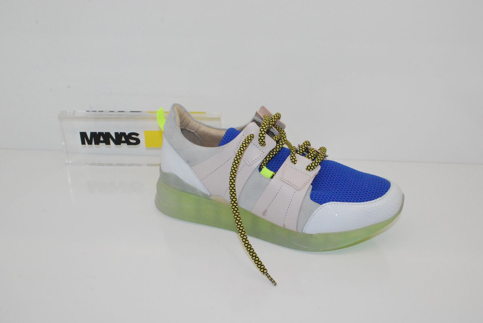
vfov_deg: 34.3
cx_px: 242
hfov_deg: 49.5
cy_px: 162
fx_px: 524
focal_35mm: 39
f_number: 14
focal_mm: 26
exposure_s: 1/200
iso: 1600
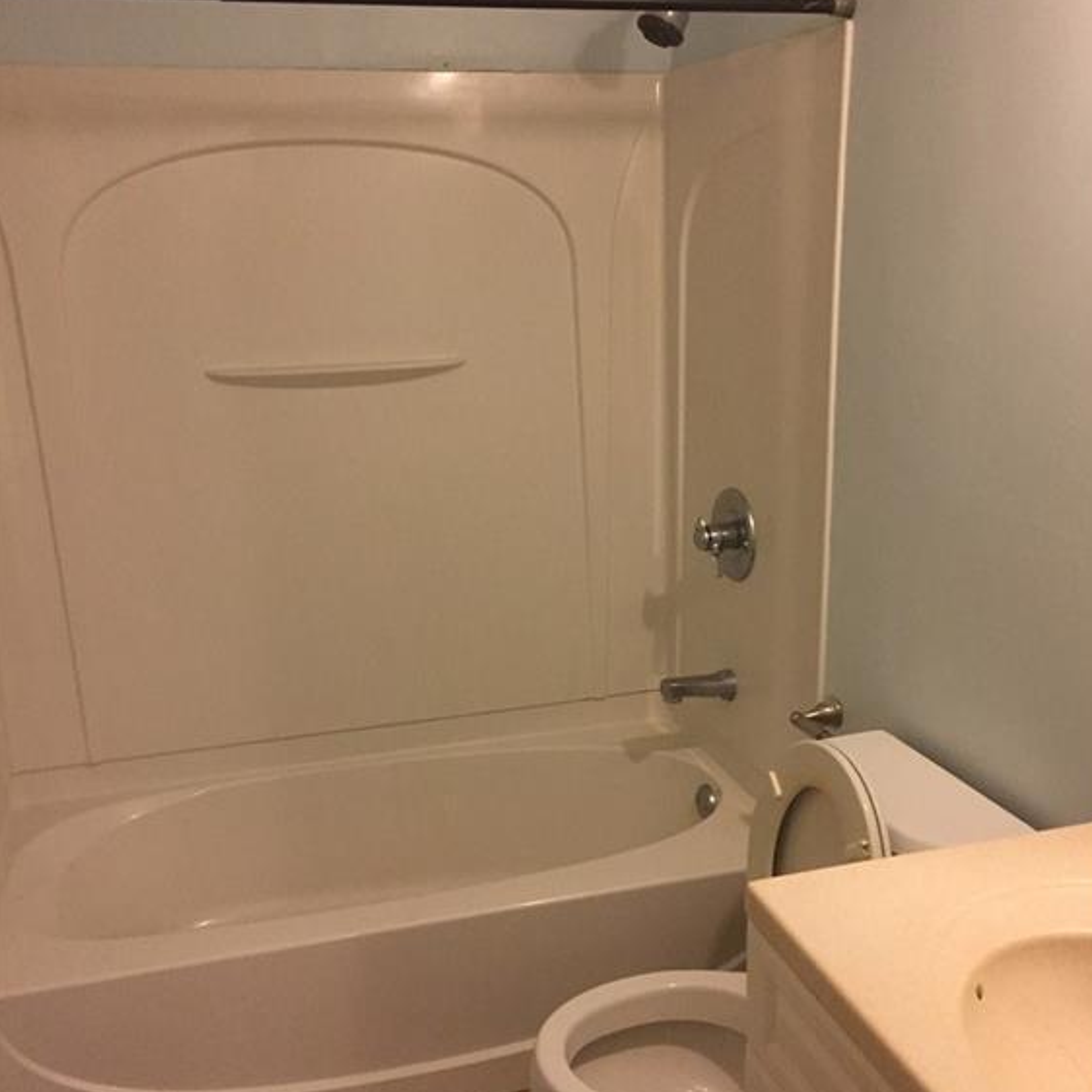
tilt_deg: -15.0
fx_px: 1249
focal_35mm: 35
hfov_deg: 47.2
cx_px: 552
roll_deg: +1.5
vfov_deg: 47.2
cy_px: 577
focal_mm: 4.15
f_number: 2.2
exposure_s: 1/30
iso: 200
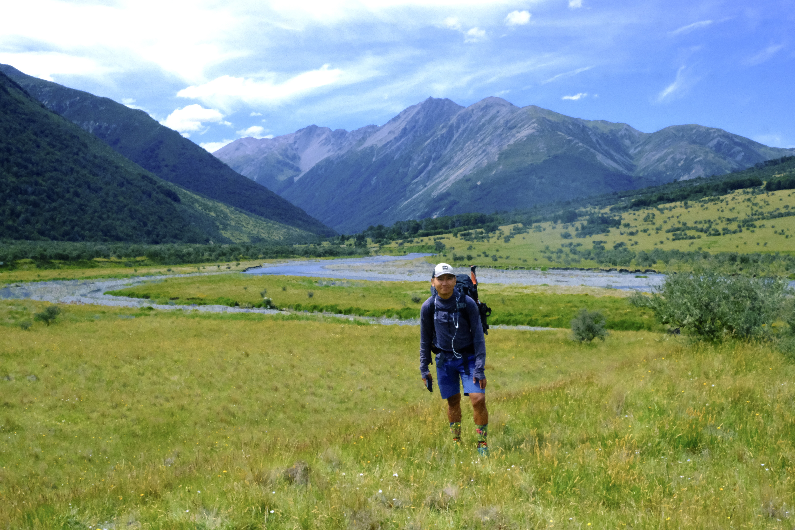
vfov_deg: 31.2
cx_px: 398
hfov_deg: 45.4
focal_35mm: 43
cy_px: 265
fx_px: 950
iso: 5000
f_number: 22
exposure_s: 1/1000
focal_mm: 28.8
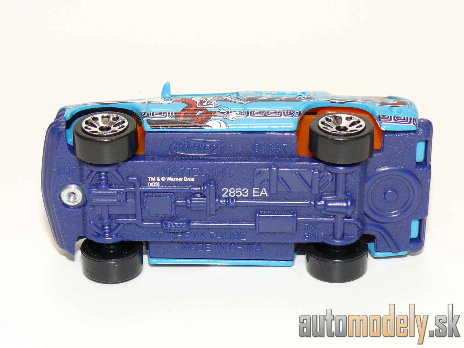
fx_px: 1381
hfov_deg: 19.1
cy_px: 174
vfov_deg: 14.4
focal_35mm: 103
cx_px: 232
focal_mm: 13.4
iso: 100
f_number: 4
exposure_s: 1/30
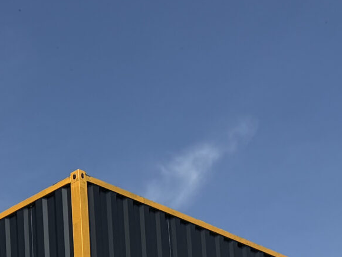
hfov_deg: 17.2
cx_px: -133
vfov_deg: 12.1
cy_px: 551
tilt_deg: +8.1
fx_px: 1047
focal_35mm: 106
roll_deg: +2.0
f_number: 1.78
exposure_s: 1/7353
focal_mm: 6.76
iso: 80
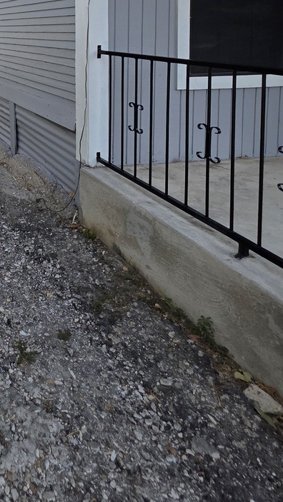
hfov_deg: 31.8
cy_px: 50
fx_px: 386
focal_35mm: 29
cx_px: -76
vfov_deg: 56.9
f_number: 1.9
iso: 64
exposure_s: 1/2000
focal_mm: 2.2
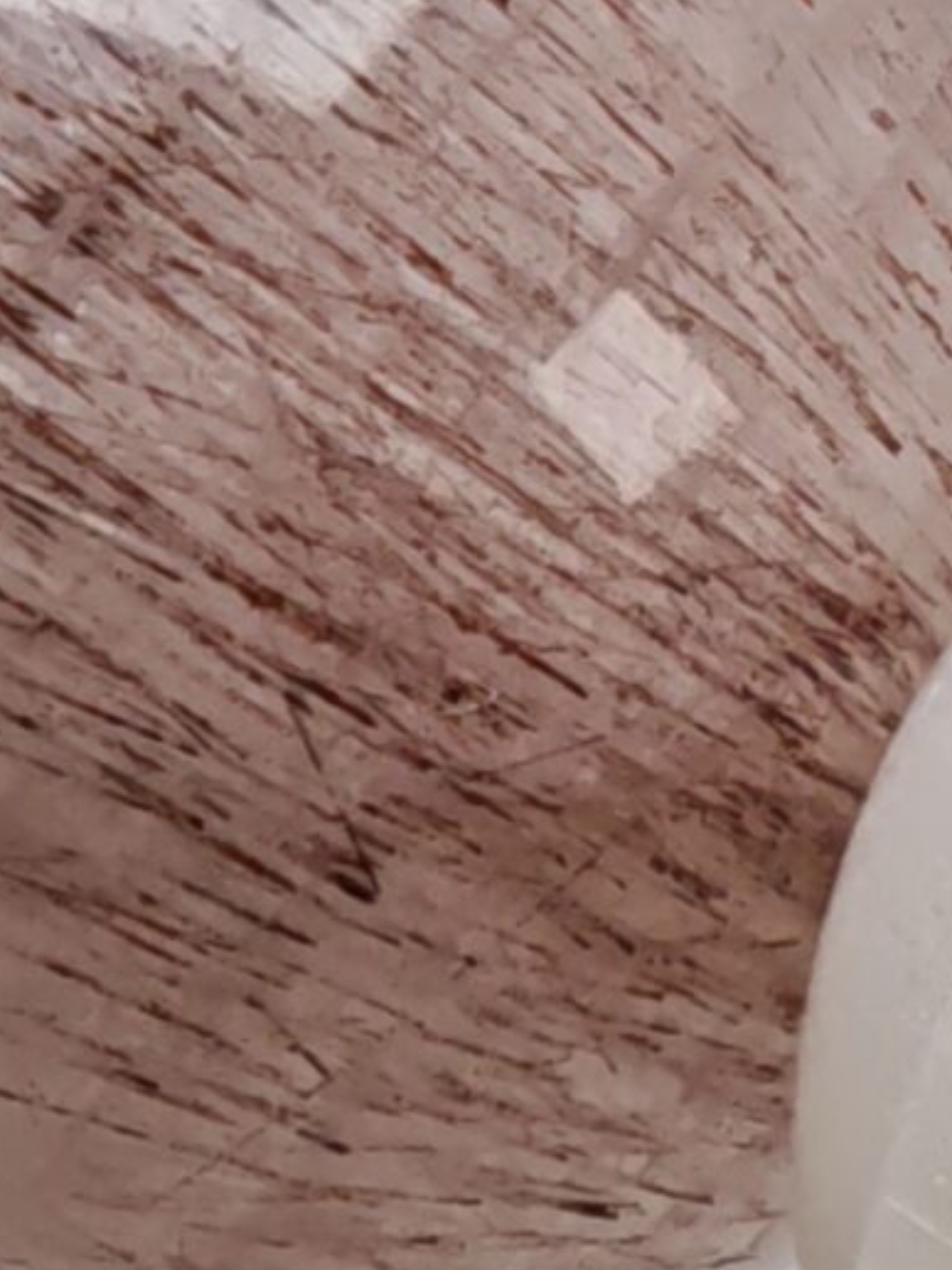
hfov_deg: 2.9
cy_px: 1570
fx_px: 18371
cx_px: 2416
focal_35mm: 501
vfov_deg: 3.9
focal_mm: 11.5
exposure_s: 1/722
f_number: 1.8
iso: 80
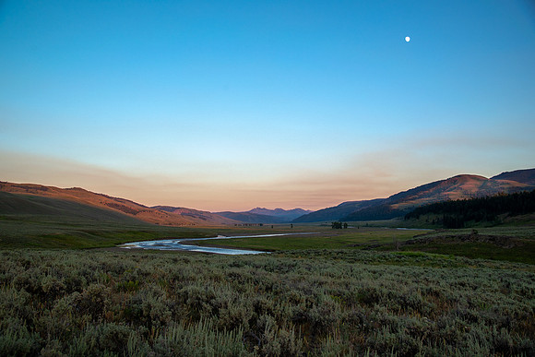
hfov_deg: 58.7
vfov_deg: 41.1
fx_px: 476
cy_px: 178
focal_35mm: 32
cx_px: 268
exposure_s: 1/125
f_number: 5.6
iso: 200
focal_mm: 32
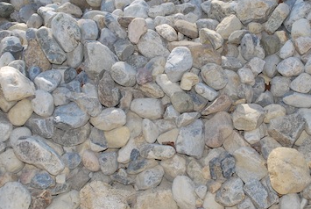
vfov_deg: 24.6
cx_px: 180
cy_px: 66
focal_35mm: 55
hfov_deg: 36.1
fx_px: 476
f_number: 6.3
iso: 100
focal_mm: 26
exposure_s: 1/160
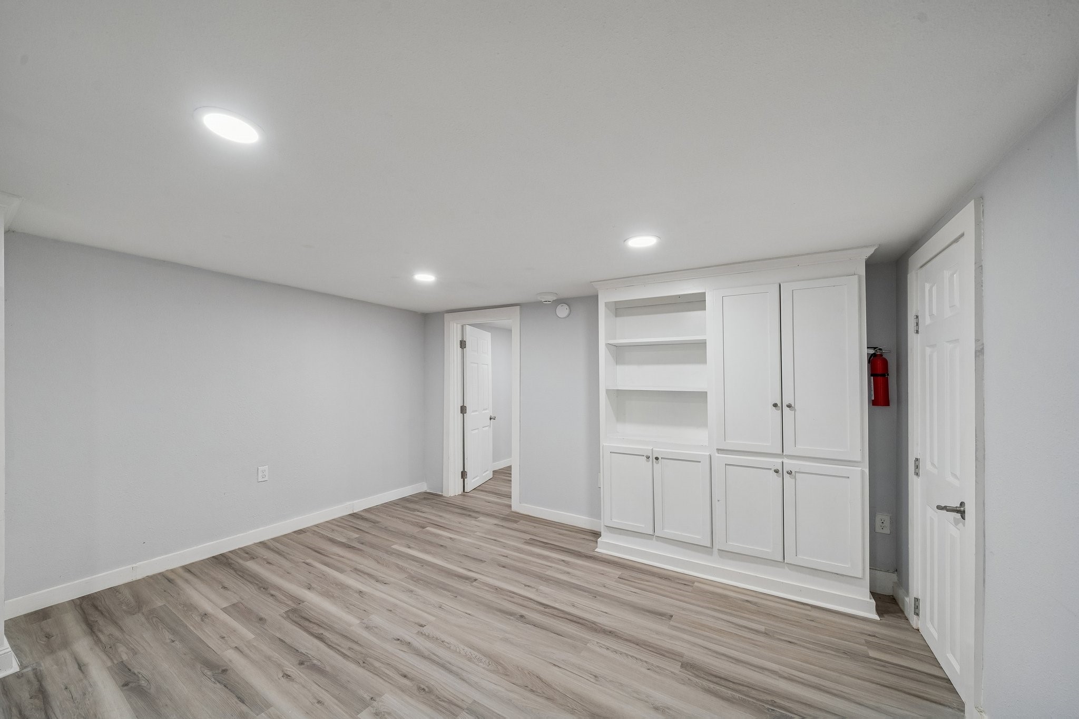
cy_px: 360
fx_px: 390
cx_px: 540
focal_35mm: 13
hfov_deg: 108.3
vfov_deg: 85.4
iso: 640
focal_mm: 13
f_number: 8
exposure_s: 1/13
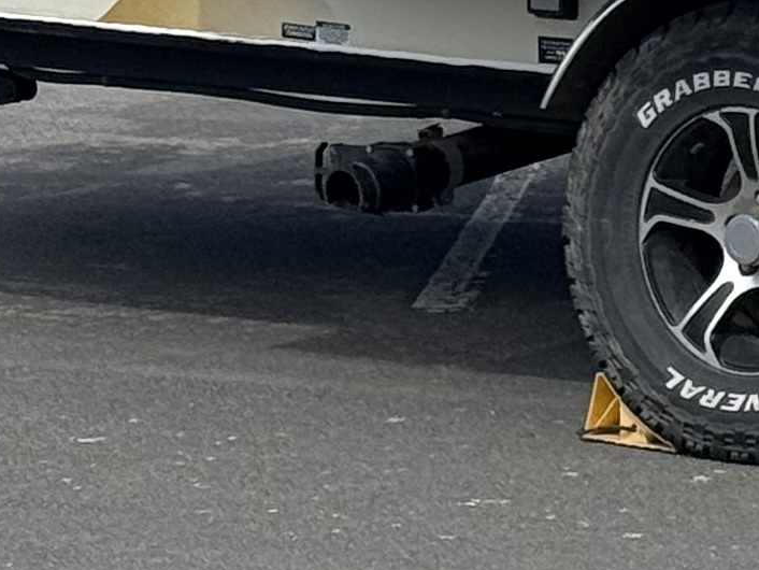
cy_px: -354
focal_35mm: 274
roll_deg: +0.5
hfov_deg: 7.1
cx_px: 1140
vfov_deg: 5.4
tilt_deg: -3.1
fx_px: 6010
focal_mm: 6.76
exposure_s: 1/5208
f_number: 1.78
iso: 64
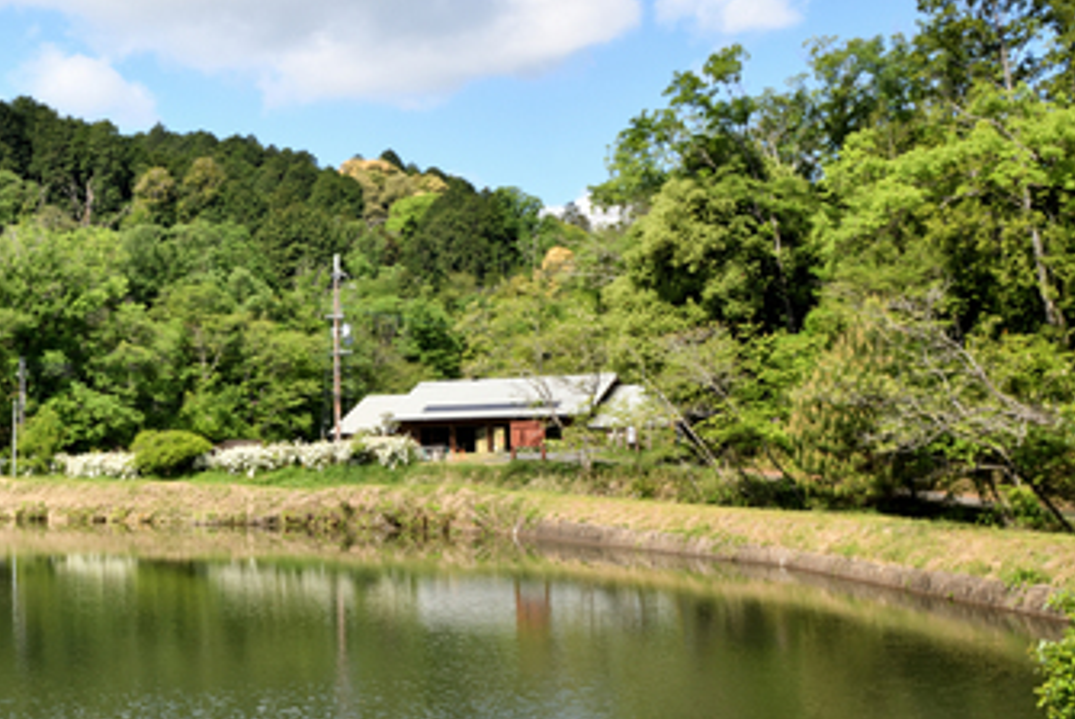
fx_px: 1584
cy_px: 300
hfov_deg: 35.8
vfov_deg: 25.5
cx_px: 160
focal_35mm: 53
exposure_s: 1/40
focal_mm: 30
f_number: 22
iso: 640
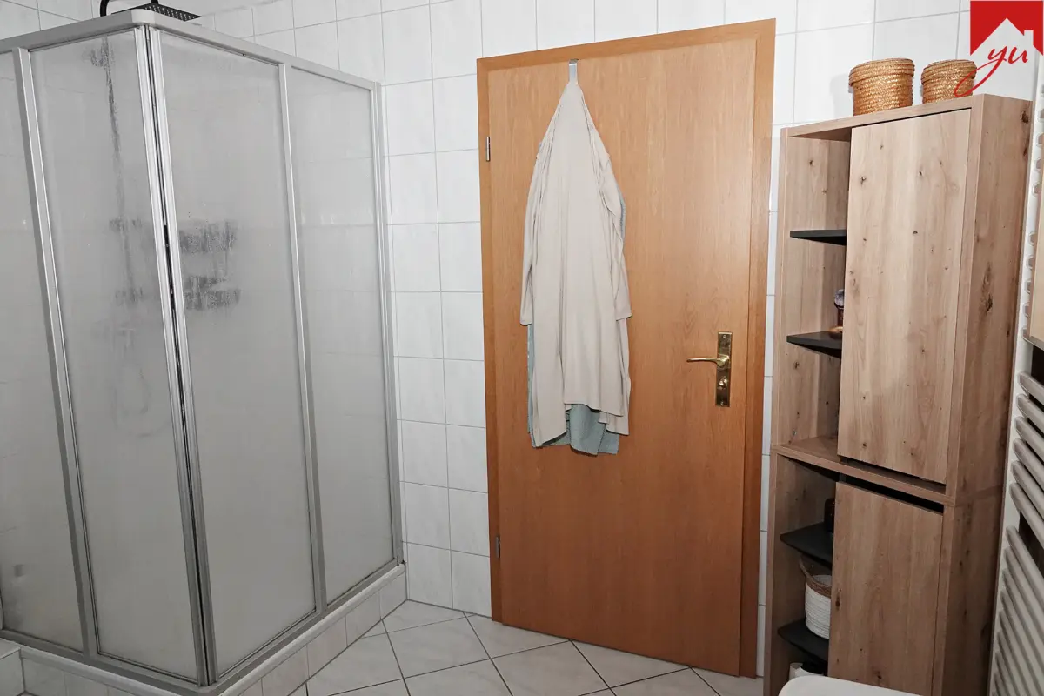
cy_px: 348
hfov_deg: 73.7
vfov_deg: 53.1
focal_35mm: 24
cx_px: 522
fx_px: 696
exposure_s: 1/125
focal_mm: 8.8
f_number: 8
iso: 800
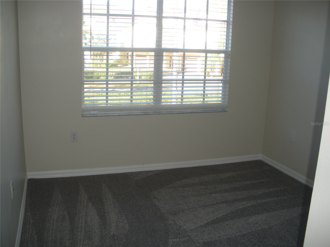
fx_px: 343
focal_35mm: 36
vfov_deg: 39.7
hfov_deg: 51.4
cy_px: 124
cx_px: 165
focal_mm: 6.3
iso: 97
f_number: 3.5
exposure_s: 1/62
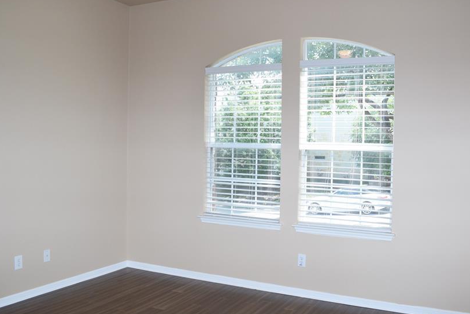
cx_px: 247
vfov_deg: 38.9
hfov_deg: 55.8
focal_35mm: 34
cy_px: 154
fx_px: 444
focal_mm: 18
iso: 400
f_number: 5.6
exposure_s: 1/125
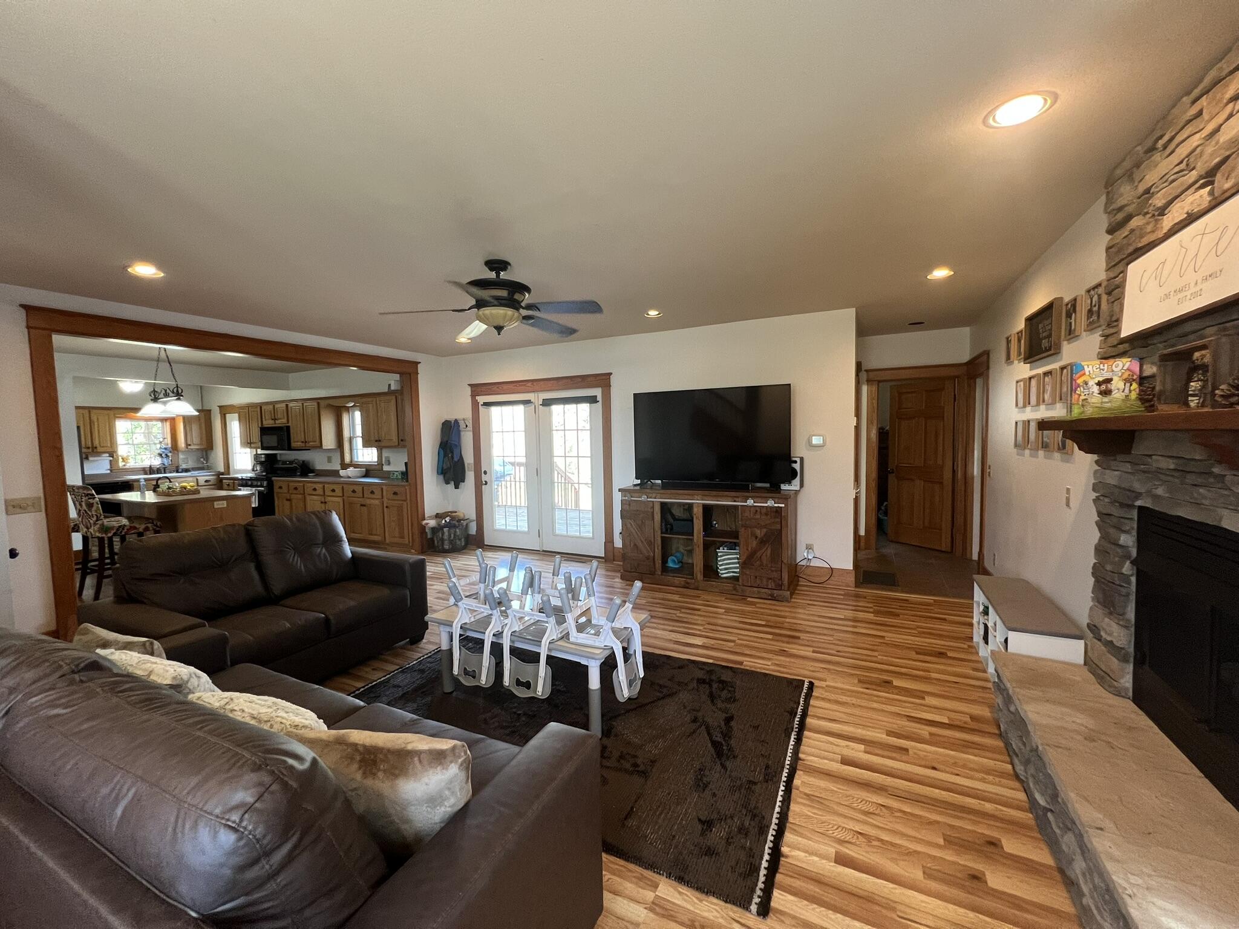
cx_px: 620
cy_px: 464
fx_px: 465
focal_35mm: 13
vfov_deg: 89.9
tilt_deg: -1.5
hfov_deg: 106.2
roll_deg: +0.5
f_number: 1.8
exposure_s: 1/60
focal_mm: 1.57
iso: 200
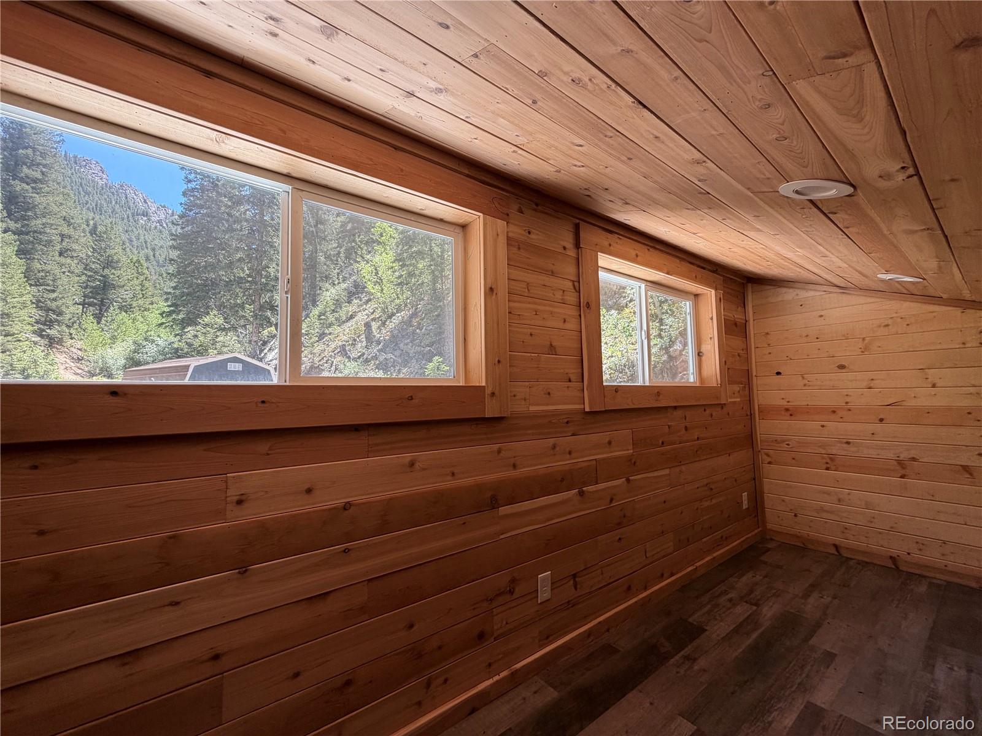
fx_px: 397
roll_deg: -0.1
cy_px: 368
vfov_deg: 85.7
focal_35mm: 14
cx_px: 491
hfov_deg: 102.1
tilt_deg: +5.4
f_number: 2.2
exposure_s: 1/121
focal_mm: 2.22
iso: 80
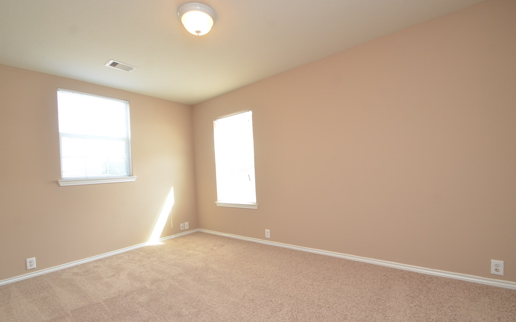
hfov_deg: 97.8
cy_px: 172
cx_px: 254
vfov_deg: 71.2
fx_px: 225
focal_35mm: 16
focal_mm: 10
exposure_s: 1/60
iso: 640
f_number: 6.3
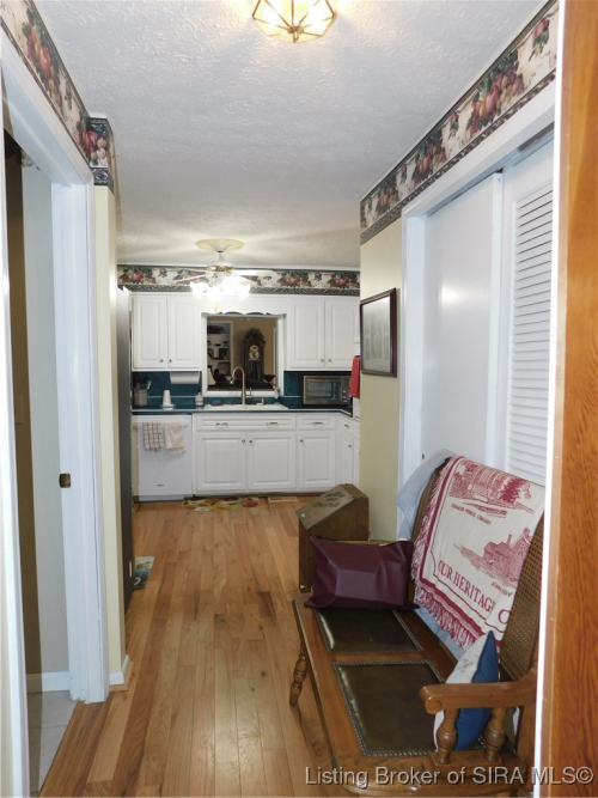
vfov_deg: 73.9
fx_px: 530
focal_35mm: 23
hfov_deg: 58.9
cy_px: 399
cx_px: 299
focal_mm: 4
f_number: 3
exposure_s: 1/30
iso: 200
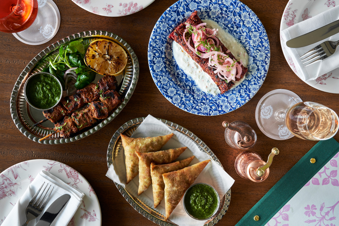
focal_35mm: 50
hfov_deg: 39.6
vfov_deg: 27.0
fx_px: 471
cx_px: 170
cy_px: 113
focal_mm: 50
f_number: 6.3
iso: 100
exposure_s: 1/3
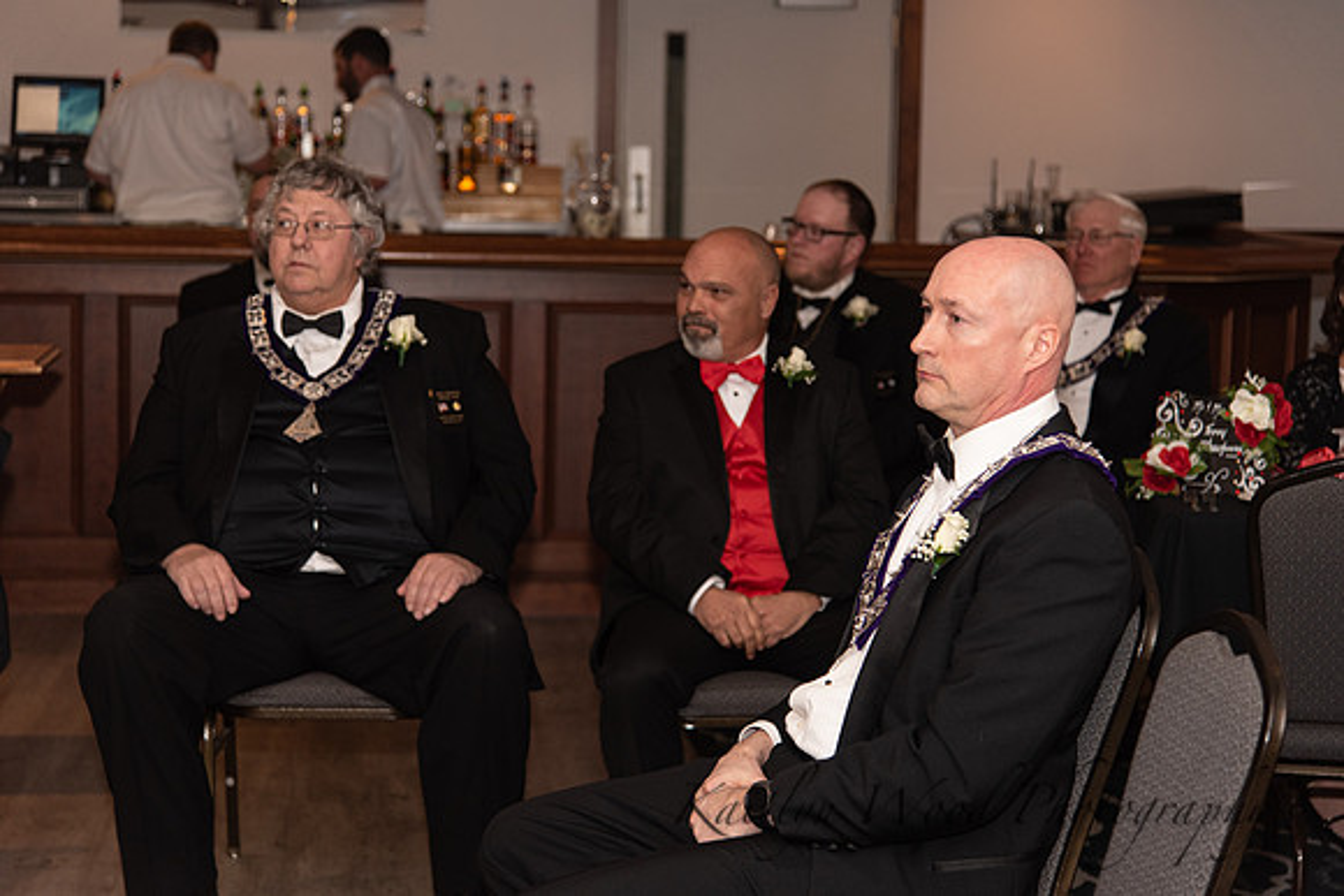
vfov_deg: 18.2
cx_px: 672
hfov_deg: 27.0
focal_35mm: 75
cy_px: 448
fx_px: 2801
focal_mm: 75
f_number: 4
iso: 800
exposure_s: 1/200
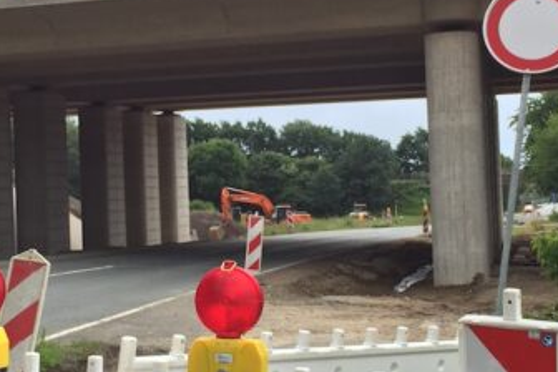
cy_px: 188
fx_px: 1069
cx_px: 232
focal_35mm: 69
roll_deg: +2.5
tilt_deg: -0.8
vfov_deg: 19.7
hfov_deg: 29.2
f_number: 2.2
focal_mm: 4.15
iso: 32
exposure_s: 1/1099
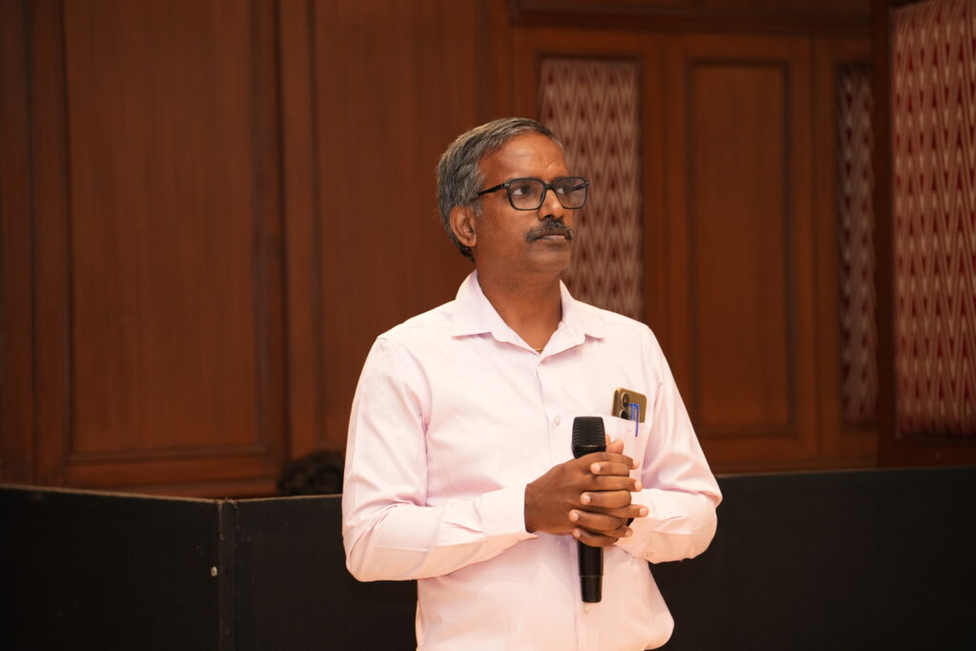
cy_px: 326
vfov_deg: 15.5
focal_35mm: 88
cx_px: 488
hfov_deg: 23.0
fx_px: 2397
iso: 1000
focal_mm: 88.4
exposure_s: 1/160
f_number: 2.8
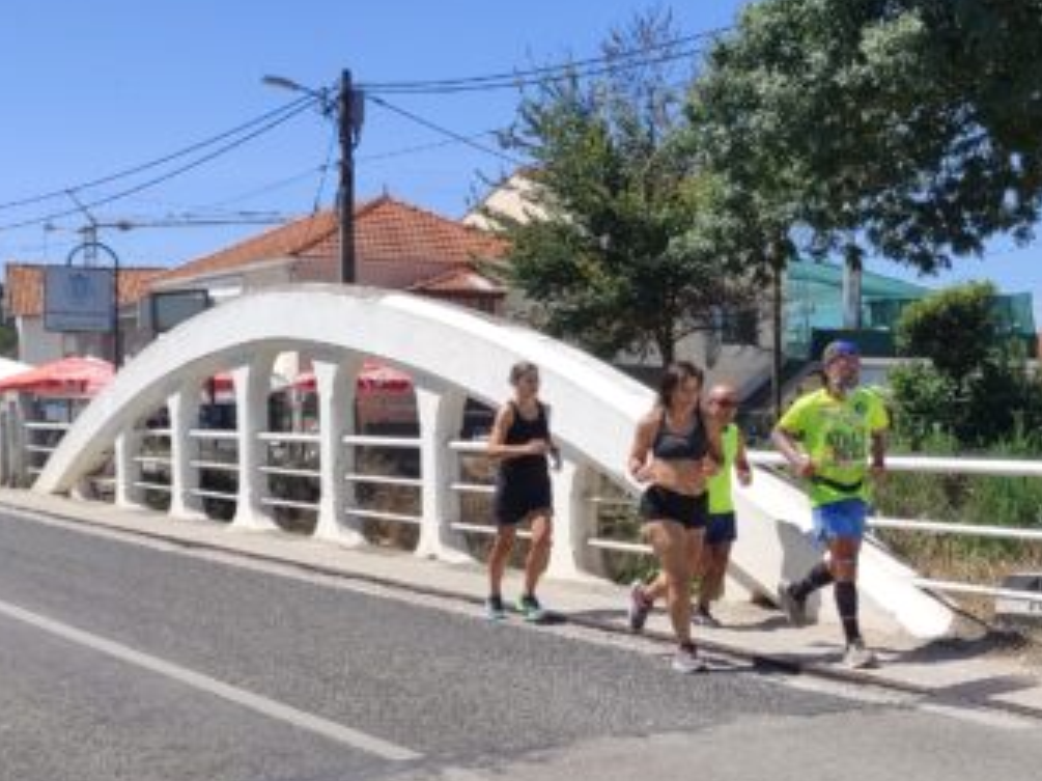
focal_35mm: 56
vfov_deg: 26.0
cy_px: 456
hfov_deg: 33.0
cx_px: 883
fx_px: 1685
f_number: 1.89
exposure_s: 1/1440
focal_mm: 5.43
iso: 50
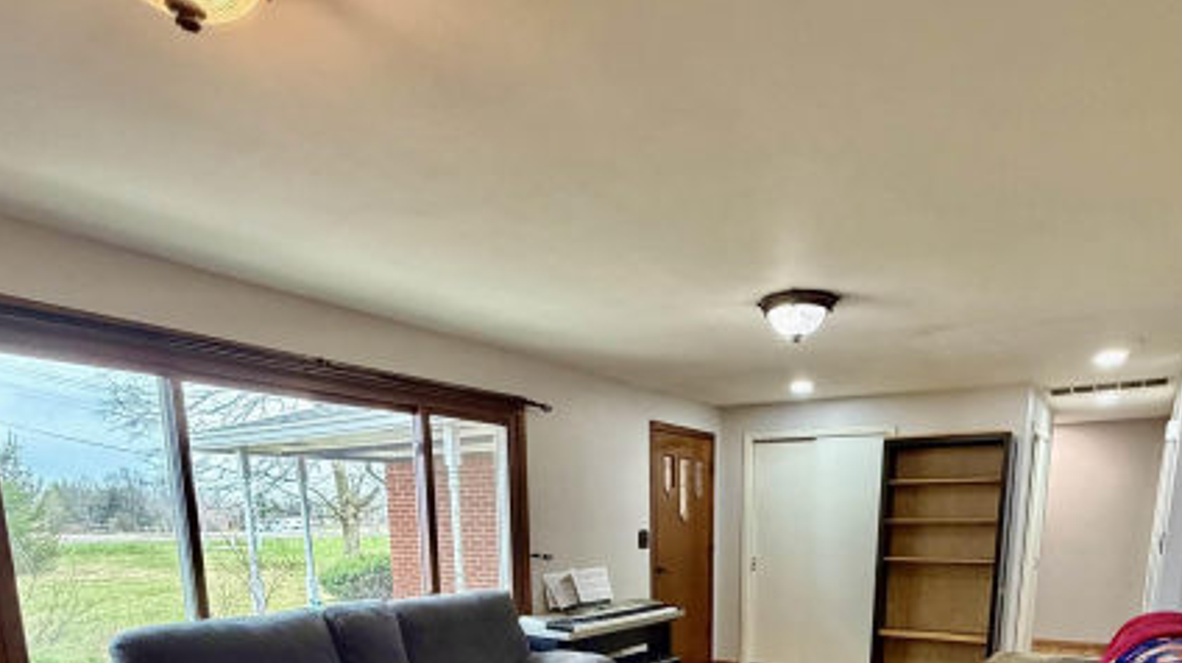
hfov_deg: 75.9
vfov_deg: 41.1
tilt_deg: -12.8
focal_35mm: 24
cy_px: 671
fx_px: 752
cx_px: 676
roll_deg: +0.0
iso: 400
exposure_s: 1/60
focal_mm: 2.22
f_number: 2.2
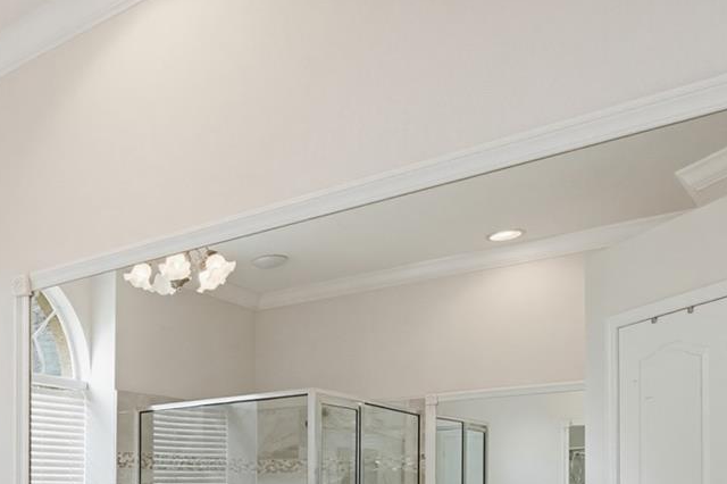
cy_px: 493
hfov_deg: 41.5
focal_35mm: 40
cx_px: -17
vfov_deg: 30.8
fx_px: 807
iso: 800
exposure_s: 1/25
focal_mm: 16
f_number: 9
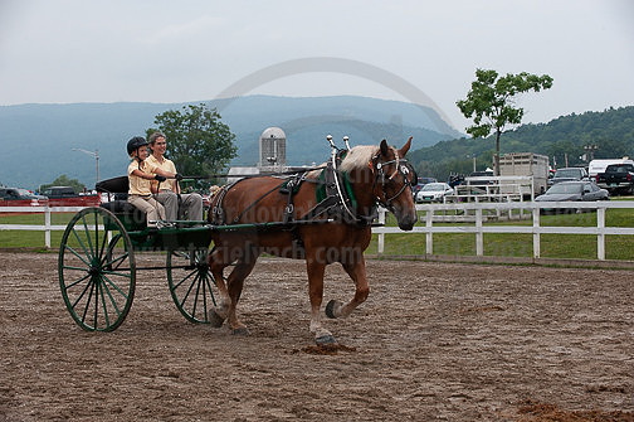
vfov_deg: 14.4
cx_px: 317
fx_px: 1671
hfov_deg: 21.5
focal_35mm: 95
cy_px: 211
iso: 560
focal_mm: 95
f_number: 5.6
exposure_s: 1/1000
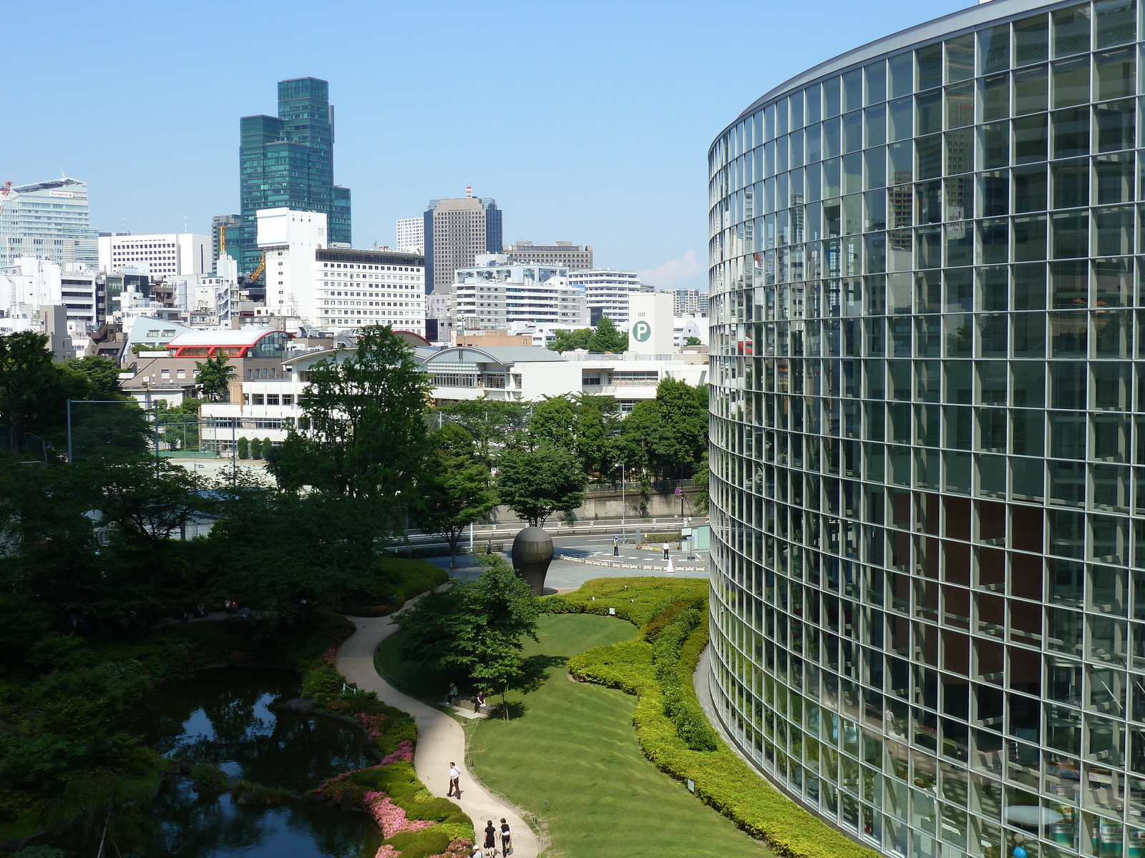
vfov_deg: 34.3
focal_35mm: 42
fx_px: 1389
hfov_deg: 44.8
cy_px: 429
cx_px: 572
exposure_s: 1/400
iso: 80
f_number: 4.5
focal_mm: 6.9
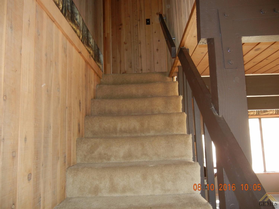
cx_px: 140
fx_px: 242
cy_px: 104
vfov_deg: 46.8
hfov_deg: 60.0
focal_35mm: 30
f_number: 3.5
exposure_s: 1/30
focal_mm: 5.4
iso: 200
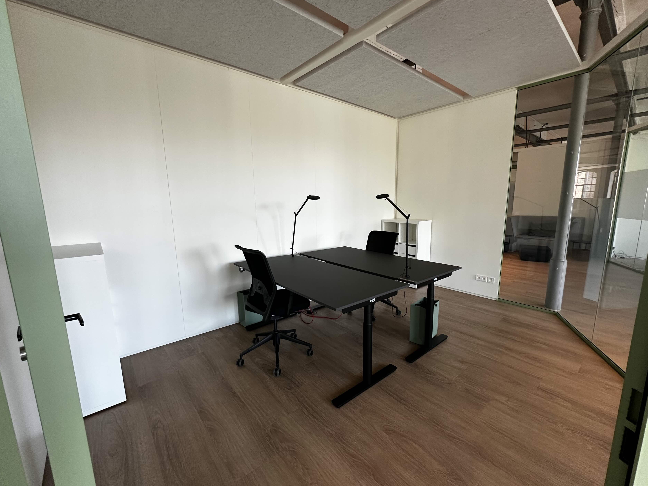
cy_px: 247
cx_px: 340
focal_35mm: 15
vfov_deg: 81.7
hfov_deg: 98.1
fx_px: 281
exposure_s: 1/99
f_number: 2.2
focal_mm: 2.22
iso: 160
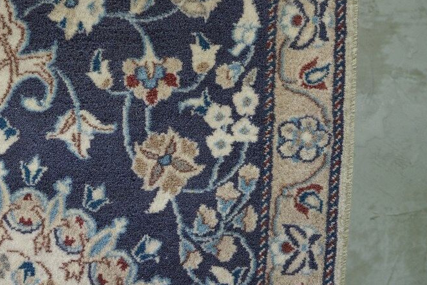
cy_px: 260
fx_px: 842
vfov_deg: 18.8
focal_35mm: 71
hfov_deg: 27.2
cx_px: 21
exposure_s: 1/38
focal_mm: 24.7
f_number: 4
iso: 1250
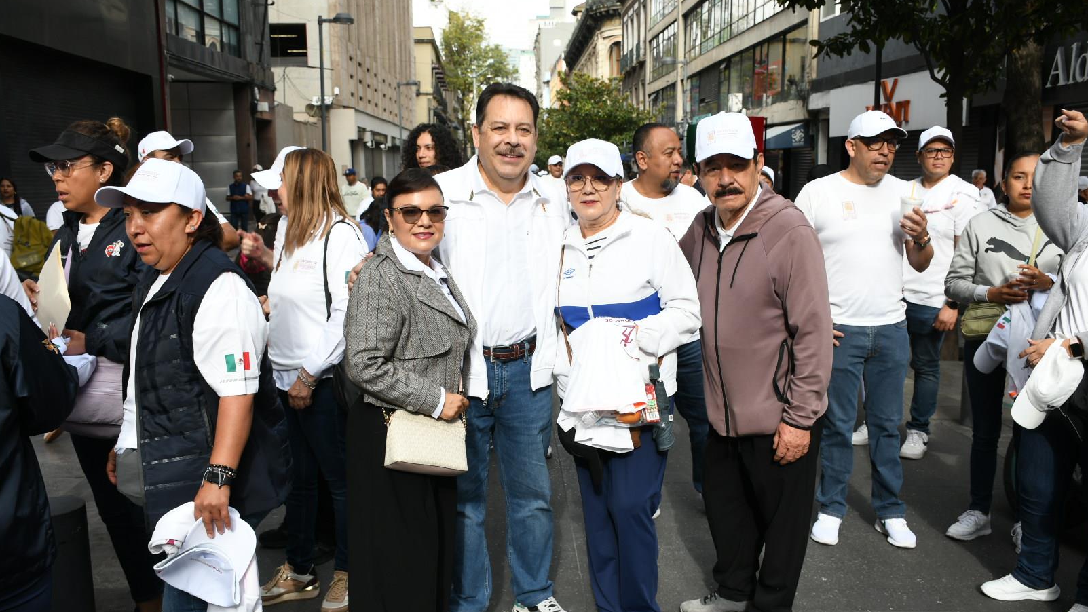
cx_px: 545
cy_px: 358
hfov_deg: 55.3
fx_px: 1039
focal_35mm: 36
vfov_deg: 32.8
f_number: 8
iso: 160
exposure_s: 1/100
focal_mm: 23
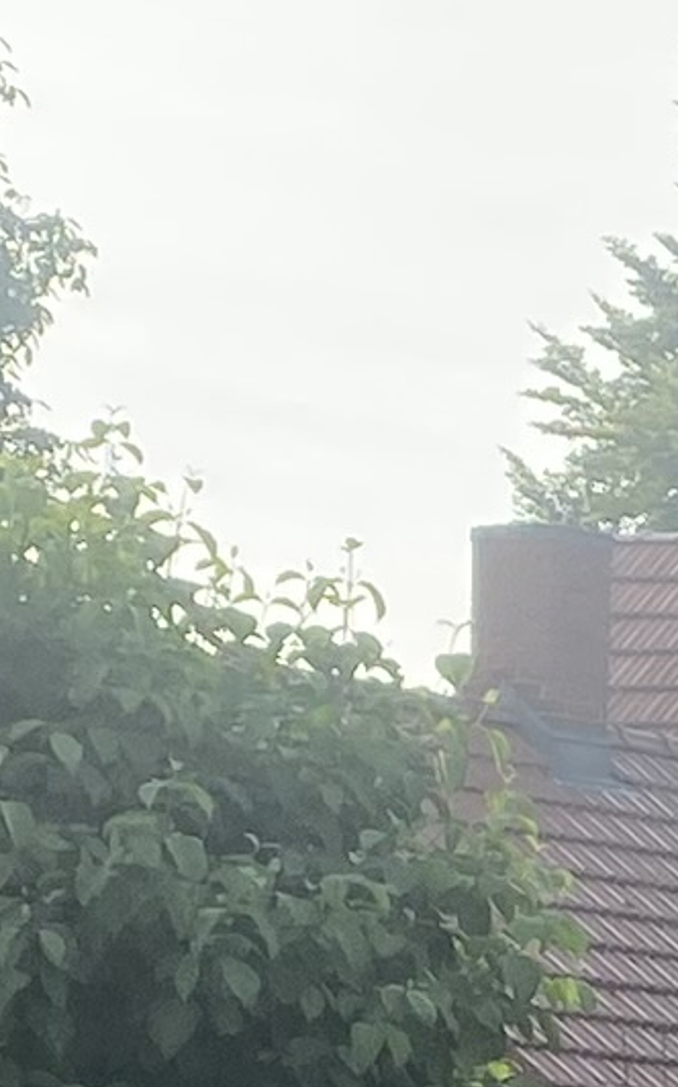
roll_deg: -3.6
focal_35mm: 209
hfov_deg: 5.9
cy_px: 2323
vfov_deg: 9.3
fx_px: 6186
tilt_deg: -9.5
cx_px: 1877
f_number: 1.8
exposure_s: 1/973
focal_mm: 4.25
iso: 32
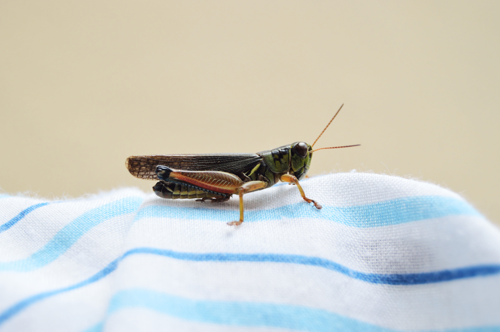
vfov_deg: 15.4
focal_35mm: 89
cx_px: 237
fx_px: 1229
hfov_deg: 23.0
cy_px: 177
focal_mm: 55
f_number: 6.3
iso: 400
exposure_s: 1/320
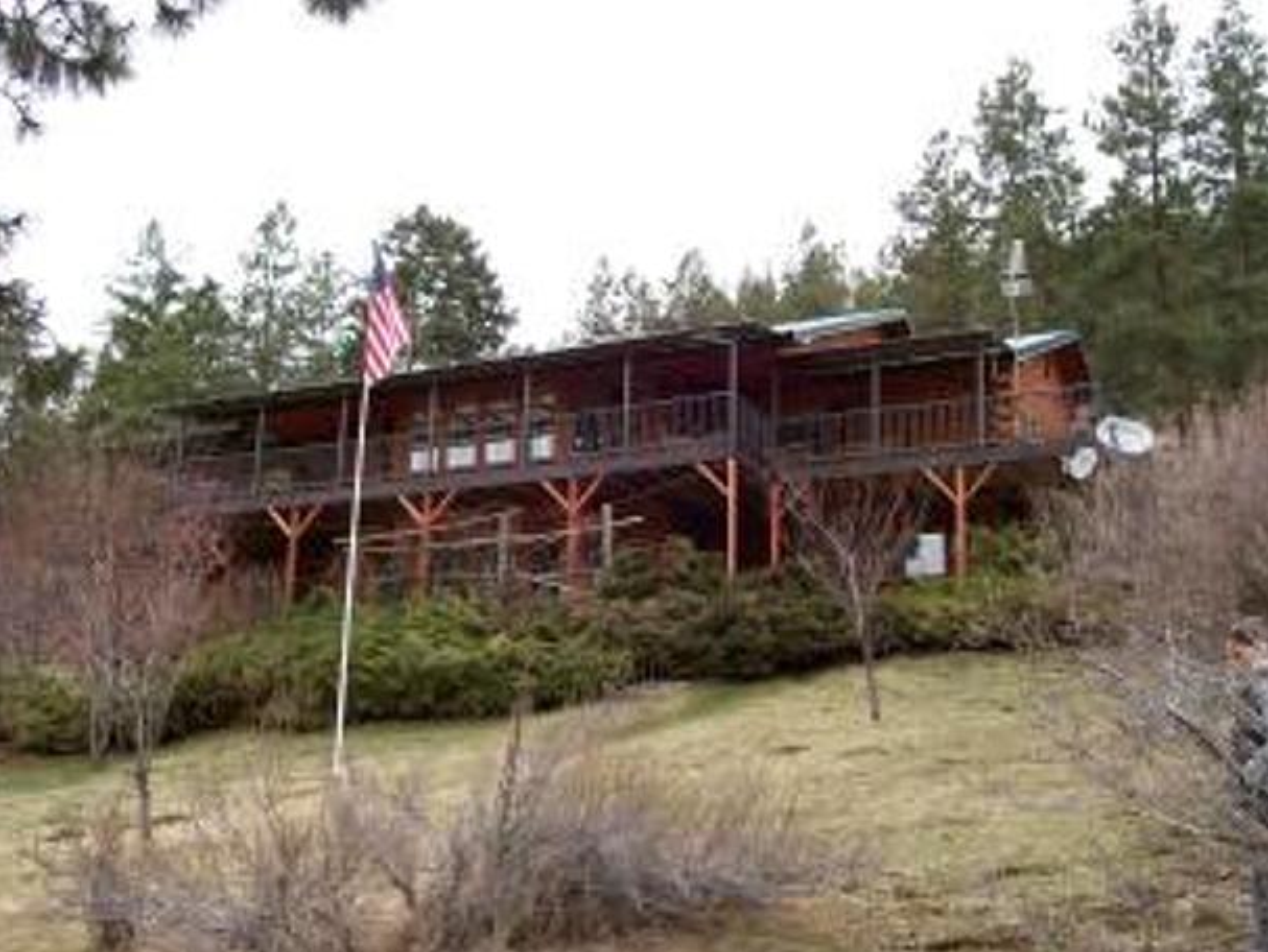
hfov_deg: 41.2
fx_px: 1686
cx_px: 627
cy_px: 483
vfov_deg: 31.5
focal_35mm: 46
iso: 140
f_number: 3
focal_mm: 7.6
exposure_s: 1/445
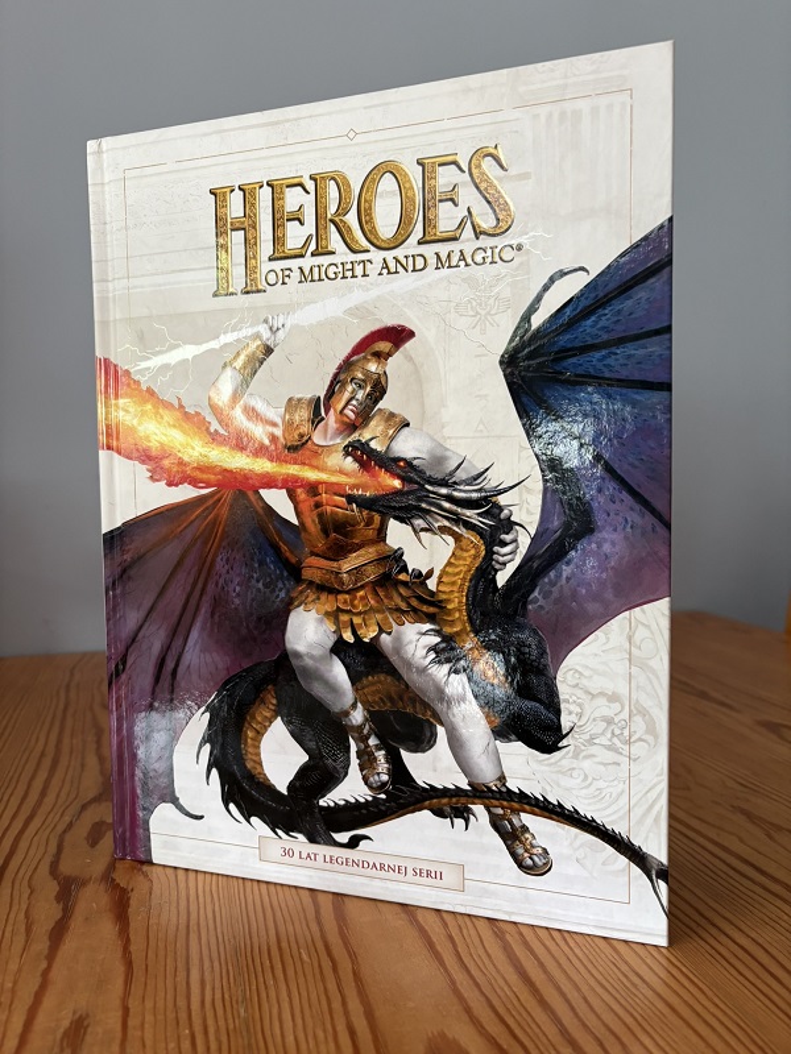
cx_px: 396
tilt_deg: -3.4
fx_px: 792
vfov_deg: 67.3
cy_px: 527
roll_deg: +0.7
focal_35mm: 26
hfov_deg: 53.1
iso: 160
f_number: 1.6
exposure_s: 1/60
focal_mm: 5.96
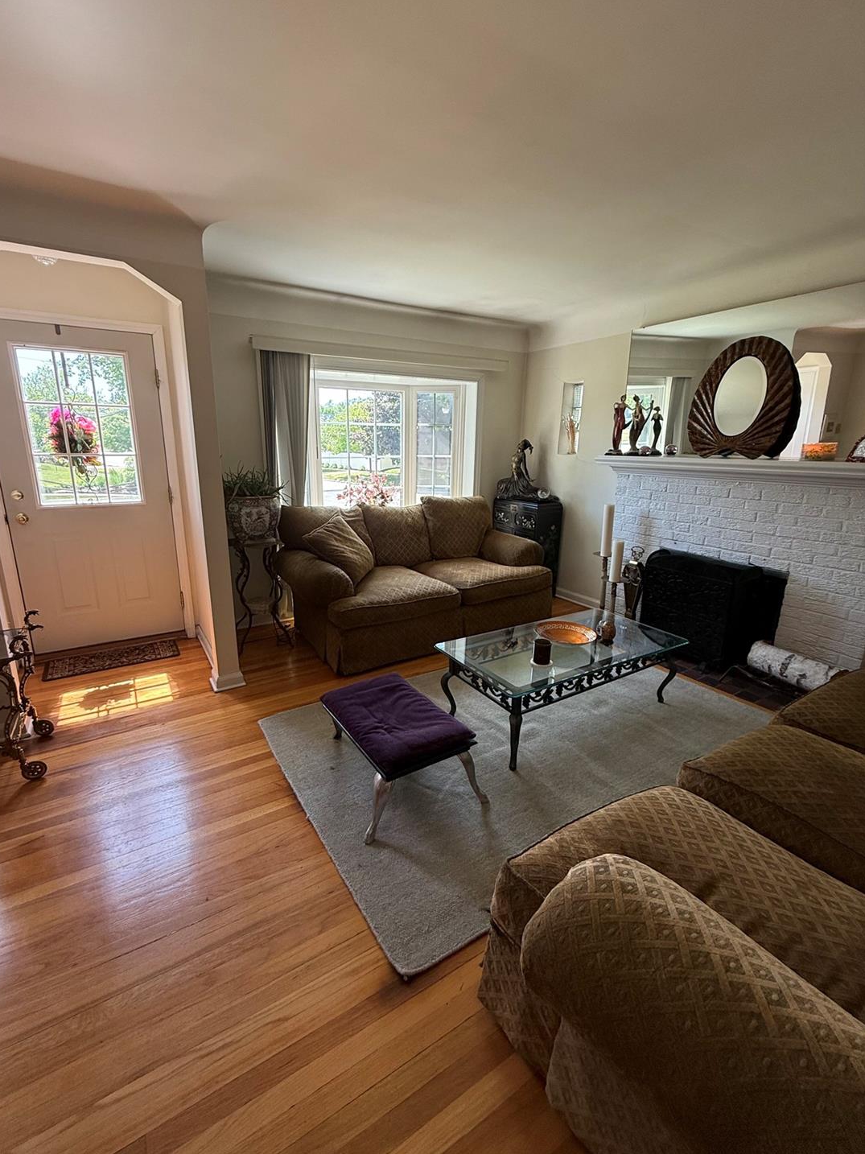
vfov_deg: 98.2
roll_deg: -0.4
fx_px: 500
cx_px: 405
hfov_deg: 81.6
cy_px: 576
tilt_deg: -13.5
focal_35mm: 15
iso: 100
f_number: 2.2
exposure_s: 1/99
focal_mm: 2.22
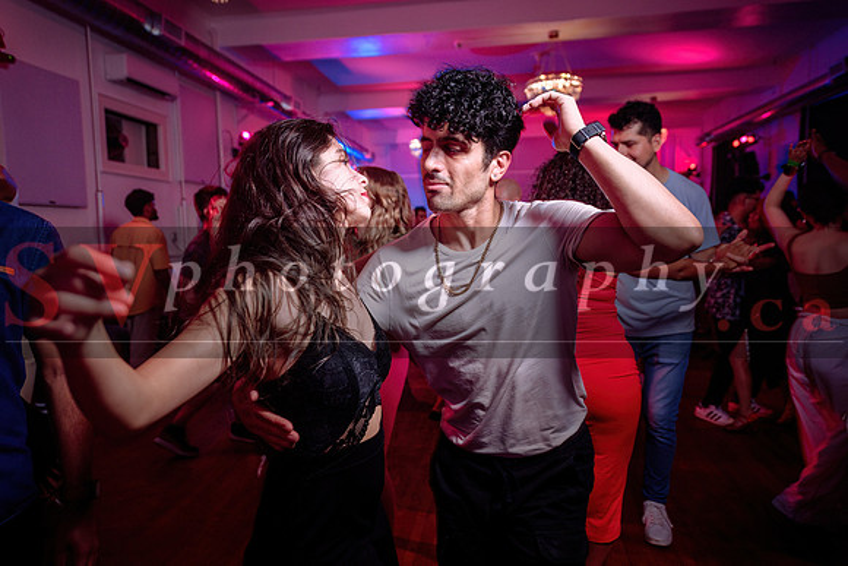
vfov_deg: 53.2
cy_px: 283
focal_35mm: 24
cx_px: 424
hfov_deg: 73.7
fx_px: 565
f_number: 2.8
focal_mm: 24
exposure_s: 1/30
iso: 800
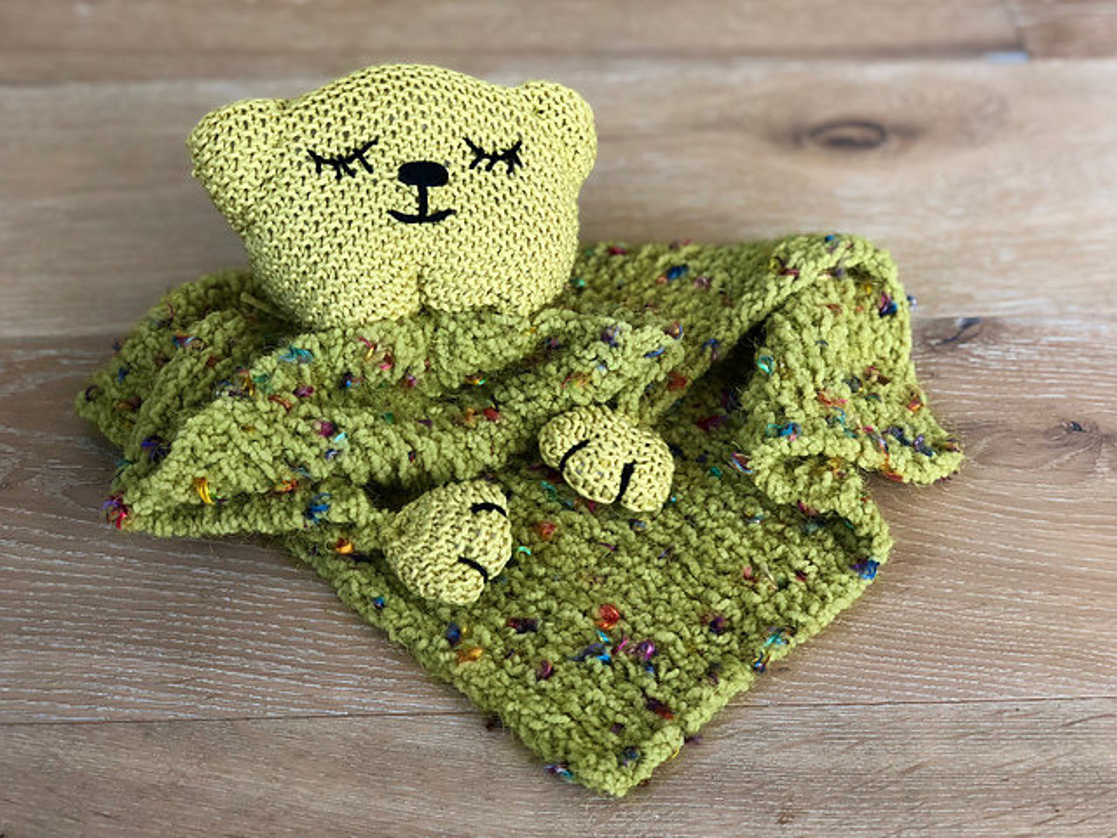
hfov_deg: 36.8
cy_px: 419
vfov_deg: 28.0
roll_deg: +1.2
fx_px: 1678
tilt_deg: -42.2
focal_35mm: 52
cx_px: 558
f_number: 2.4
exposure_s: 1/40
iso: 80
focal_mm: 6
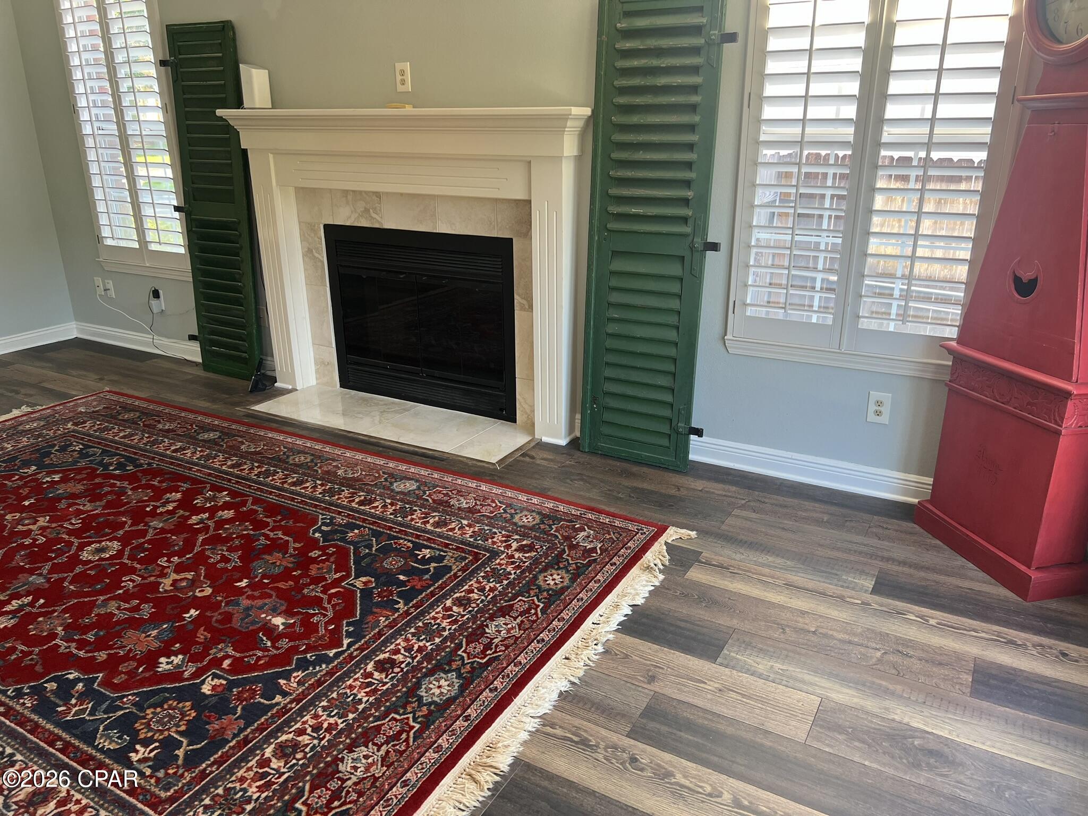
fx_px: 817
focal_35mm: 26
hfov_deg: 67.3
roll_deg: +0.6
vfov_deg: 53.1
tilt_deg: -19.5
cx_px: 544
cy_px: 408
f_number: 1.5
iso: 125
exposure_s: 1/121
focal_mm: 5.7
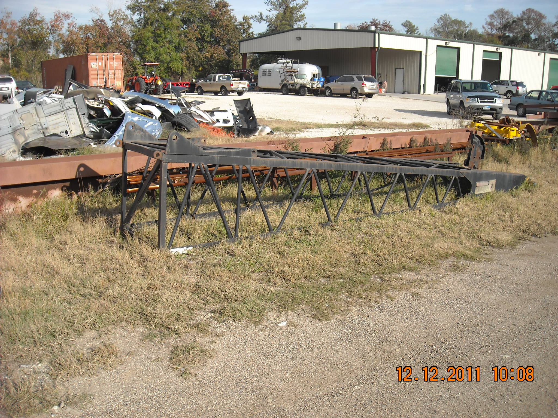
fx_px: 564
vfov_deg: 40.7
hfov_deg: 52.6
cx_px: 279
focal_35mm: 35
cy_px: 209
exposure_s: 1/201
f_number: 5.6
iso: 64
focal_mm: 5.7
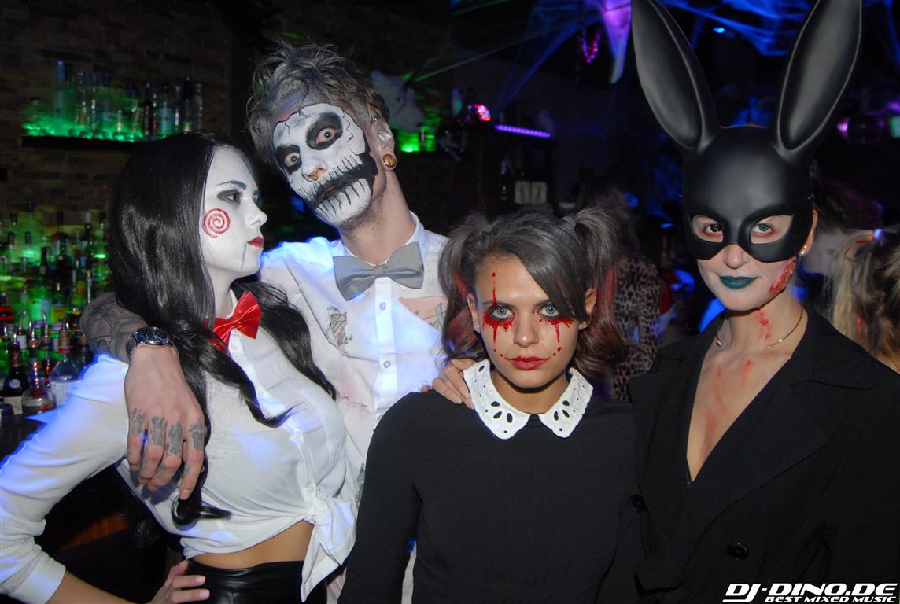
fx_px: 902
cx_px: 450
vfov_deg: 37.0
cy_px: 302
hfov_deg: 53.0
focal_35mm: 36
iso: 400
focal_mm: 24
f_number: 5.6
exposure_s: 1/5
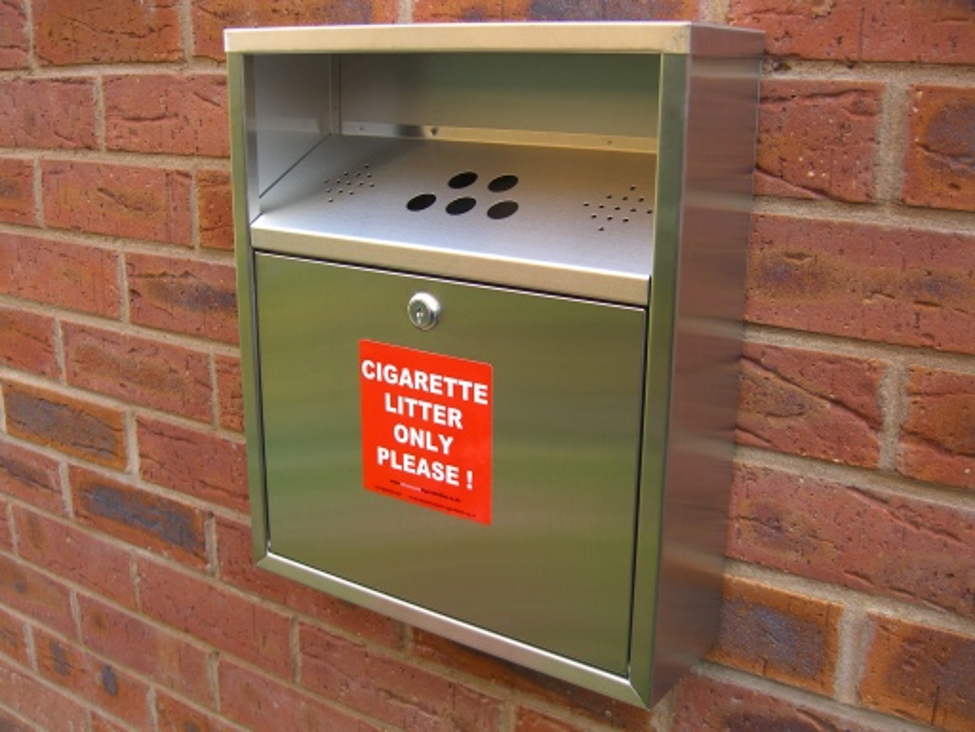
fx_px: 1070
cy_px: 366
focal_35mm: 38
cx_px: 488
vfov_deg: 37.7
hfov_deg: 49.0
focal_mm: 7.9
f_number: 2.8
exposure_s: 1/125
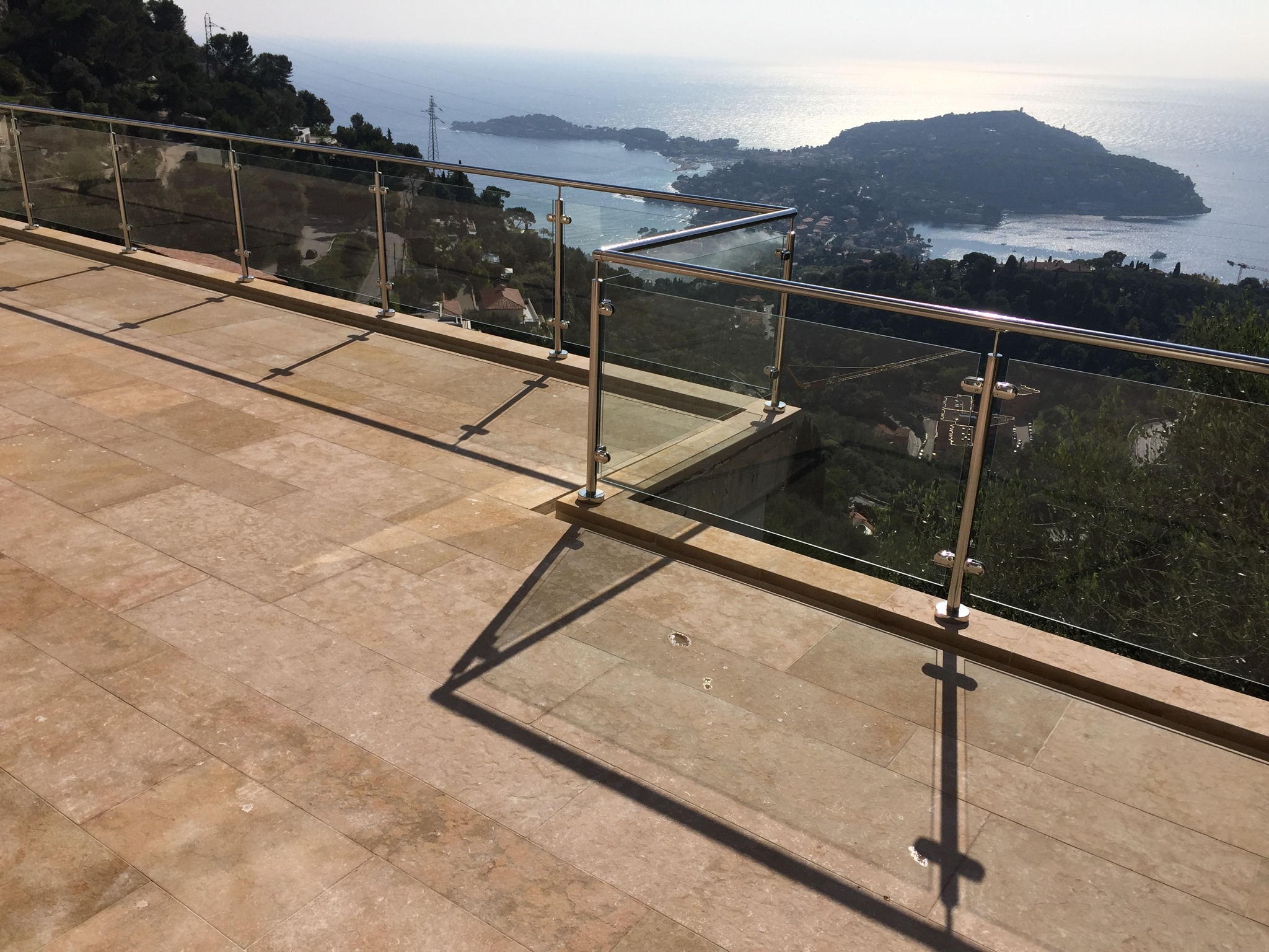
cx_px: 634
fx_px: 1063
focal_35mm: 29
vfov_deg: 48.2
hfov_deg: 61.7
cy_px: 476
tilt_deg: -22.3
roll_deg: -1.8
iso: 32
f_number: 2.2
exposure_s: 1/4950
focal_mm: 4.15
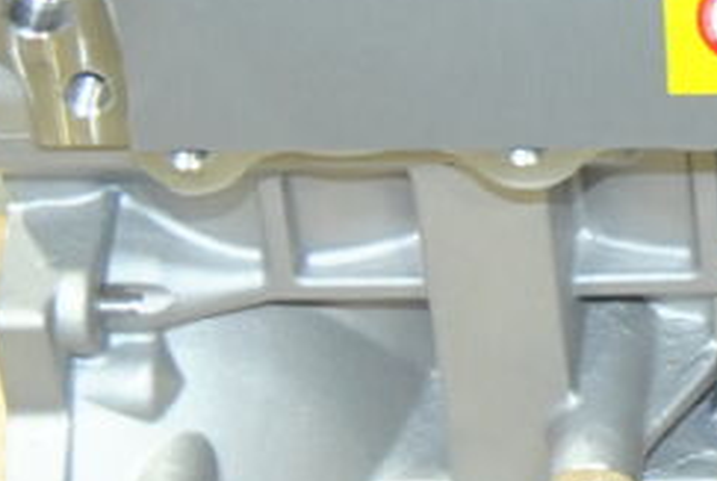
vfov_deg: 6.1
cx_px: 1045
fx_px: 4535
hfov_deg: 8.8
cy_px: 72
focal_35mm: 227
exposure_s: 1/100
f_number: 5
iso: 800
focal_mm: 23
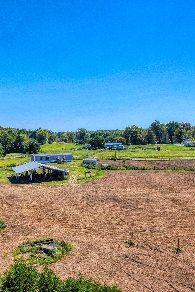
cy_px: 146
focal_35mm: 34
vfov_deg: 55.8
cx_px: 58
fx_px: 276
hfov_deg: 38.2
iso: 100
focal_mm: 4.4
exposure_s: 1/2000
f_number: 2.8
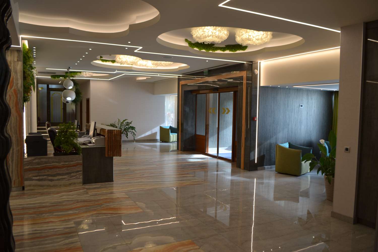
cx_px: 189
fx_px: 283
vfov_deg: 47.9
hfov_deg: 67.4
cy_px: 126
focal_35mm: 27
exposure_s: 1/40
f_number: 3.5
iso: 100
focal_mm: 18
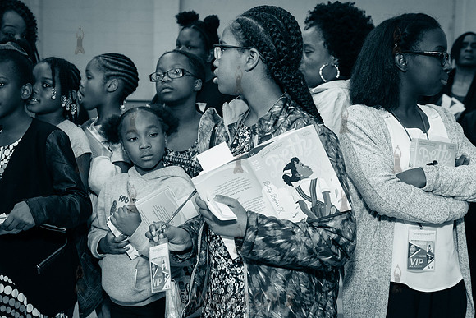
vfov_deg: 28.1
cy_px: 159
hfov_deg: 41.1
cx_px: 238
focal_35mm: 48
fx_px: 635
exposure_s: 1/500
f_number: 4.5
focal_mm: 48
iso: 2000
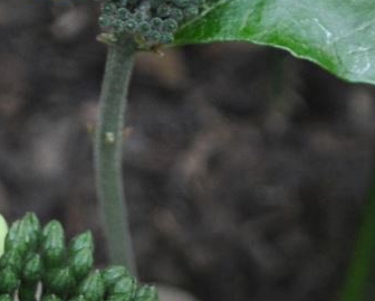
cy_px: 493
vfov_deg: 3.8
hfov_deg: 4.7
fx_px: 4541
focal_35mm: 409
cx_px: 112
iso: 450
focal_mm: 46
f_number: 5.6
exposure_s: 1/60
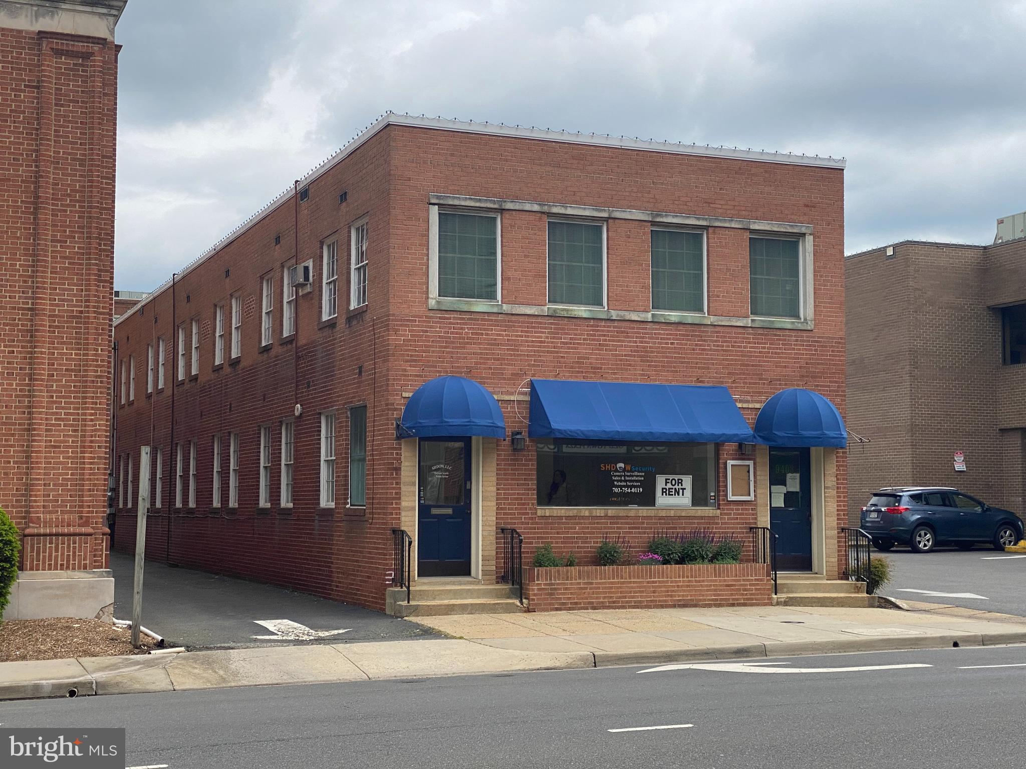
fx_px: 1541
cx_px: 513
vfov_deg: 28.0
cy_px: 384
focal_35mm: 52
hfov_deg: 36.8
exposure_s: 1/2519
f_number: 2
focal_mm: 6
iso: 20
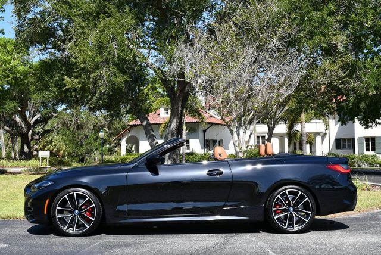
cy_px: 128
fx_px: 551
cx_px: 190
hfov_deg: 38.2
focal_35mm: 52
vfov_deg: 26.0
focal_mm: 26
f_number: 8
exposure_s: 1/250
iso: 140
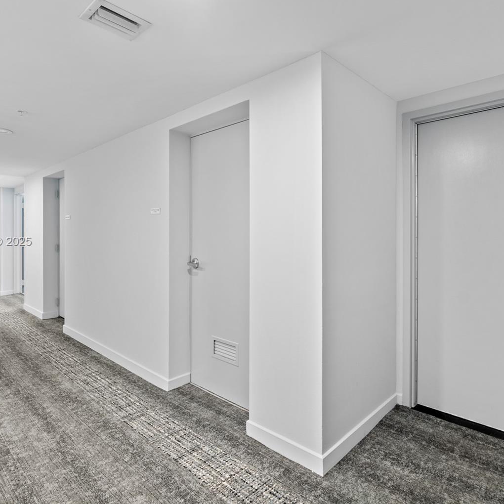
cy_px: 242
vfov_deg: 74.8
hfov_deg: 74.7
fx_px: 329
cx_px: 273
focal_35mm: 20
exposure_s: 3.2
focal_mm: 10
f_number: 9
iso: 250
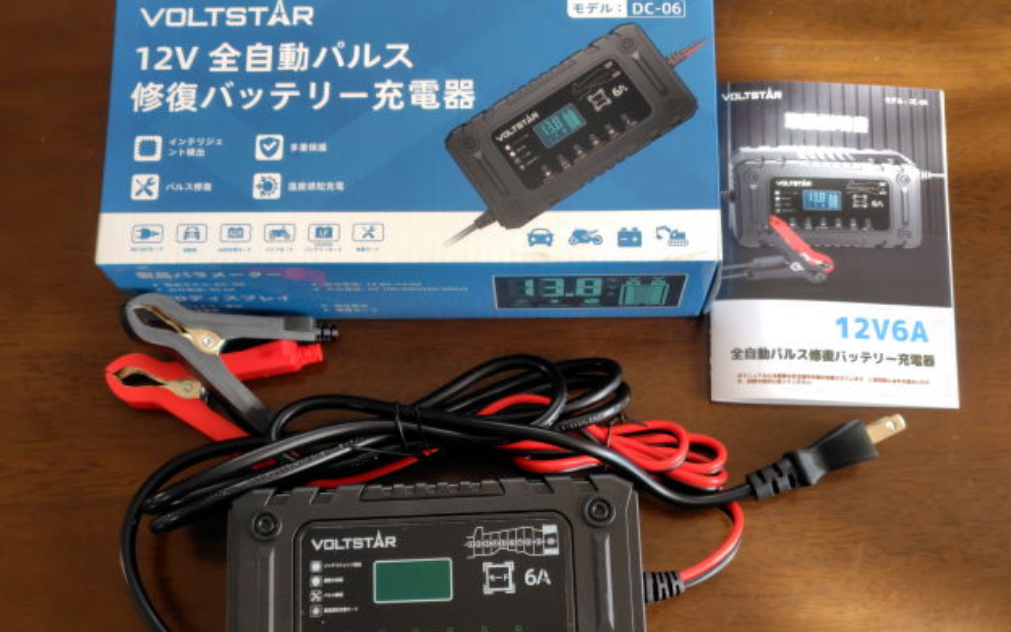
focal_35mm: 25
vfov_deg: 49.2
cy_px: 353
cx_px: 497
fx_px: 689
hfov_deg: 72.5
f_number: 1.9
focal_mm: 5.6
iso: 149
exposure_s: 1/120
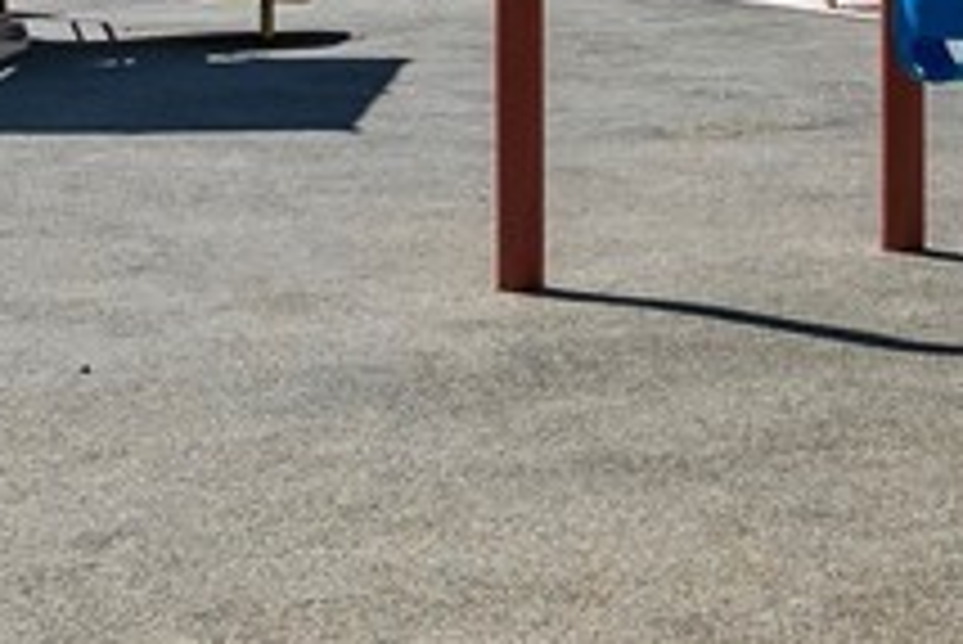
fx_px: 3667
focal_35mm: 137
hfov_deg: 14.3
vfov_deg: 9.8
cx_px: 1278
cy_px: -216
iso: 400
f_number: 8
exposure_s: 1/8000
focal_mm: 18
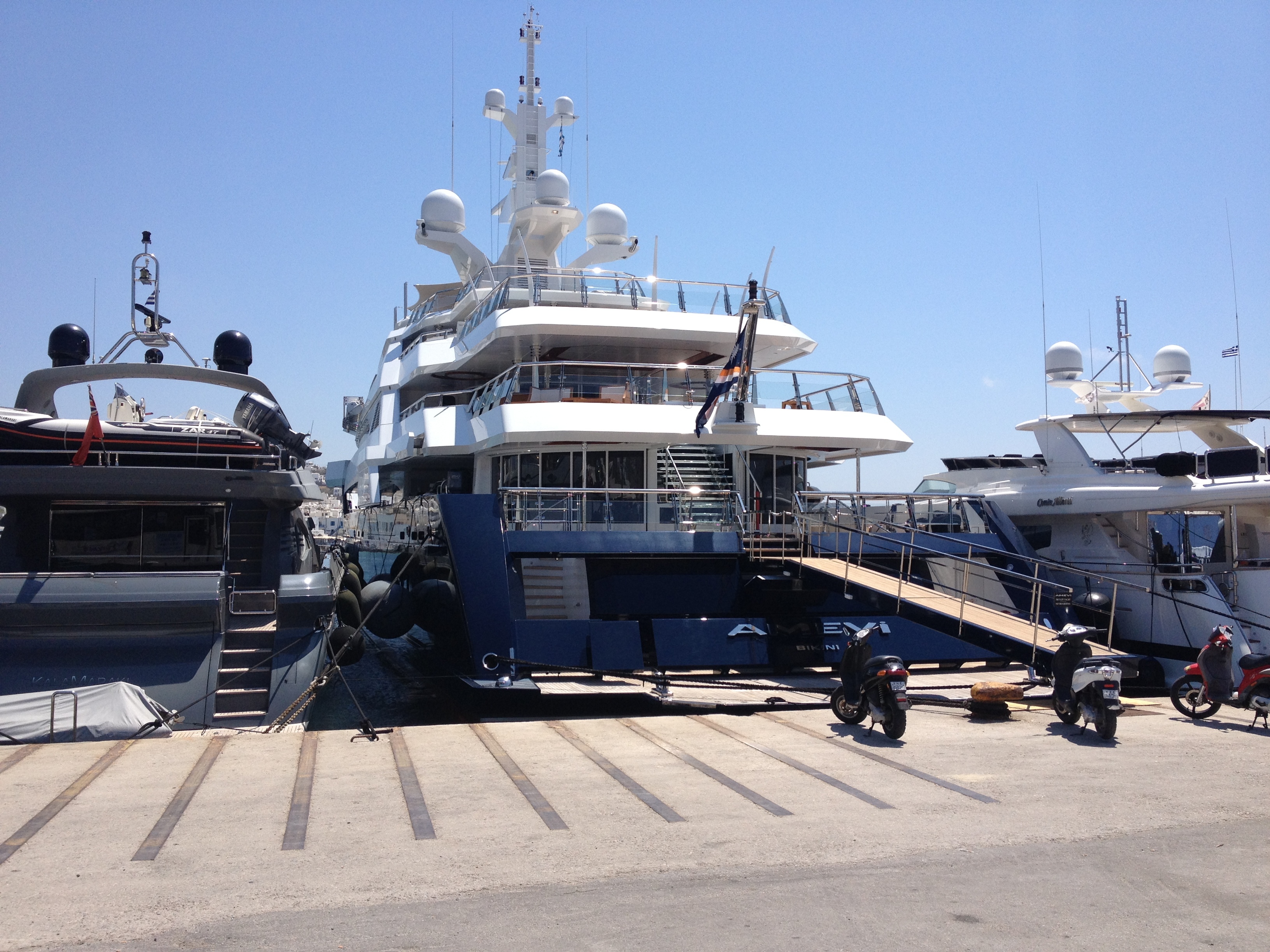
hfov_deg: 52.6
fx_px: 1284
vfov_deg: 40.7
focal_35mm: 35
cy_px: 476
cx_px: 635
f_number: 2.4
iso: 50
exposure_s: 1/2123
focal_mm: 4.28
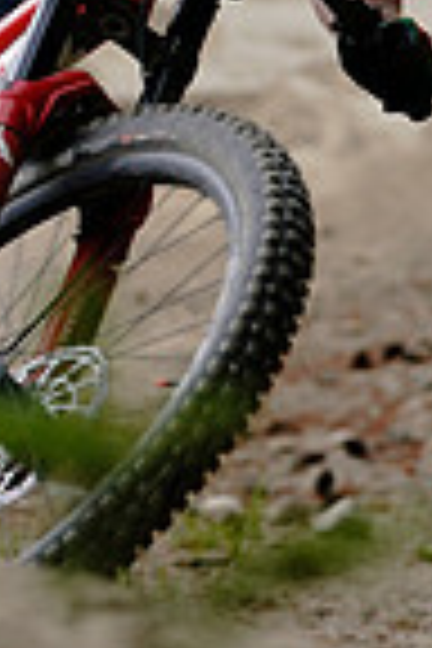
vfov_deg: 7.2
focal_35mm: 282
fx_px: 5076
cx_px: 135
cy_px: -148
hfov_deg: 4.9
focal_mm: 90
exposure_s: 1/1600
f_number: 2.8
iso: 400
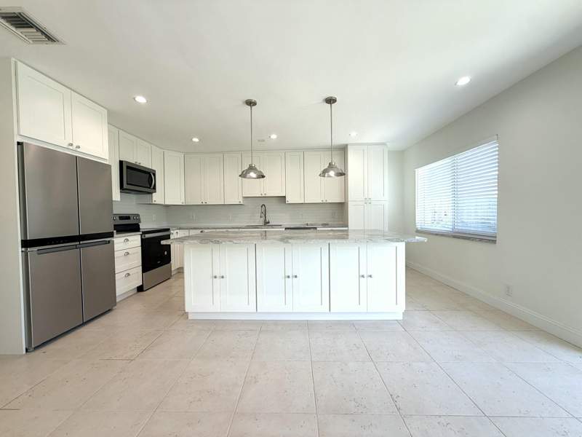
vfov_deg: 85.7
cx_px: 291
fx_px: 235
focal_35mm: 14
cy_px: 218
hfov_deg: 102.1
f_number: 2.2
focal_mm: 2.22
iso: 50
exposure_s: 1/120
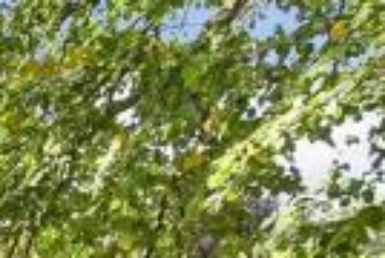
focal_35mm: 160
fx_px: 1715
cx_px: -529
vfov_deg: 7.3
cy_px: 870
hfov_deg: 10.9
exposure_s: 1/50
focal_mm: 14
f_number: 7.1
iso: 160
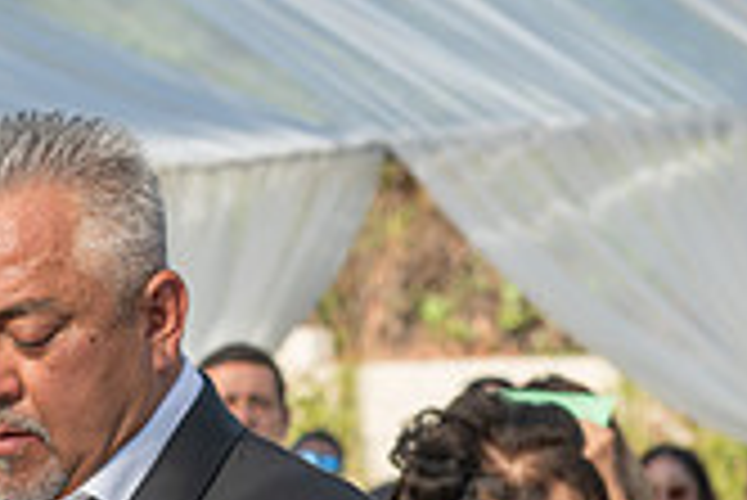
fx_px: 5067
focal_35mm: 244
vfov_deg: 5.6
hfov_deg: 8.4
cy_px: 795
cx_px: -14
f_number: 5.6
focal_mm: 70
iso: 200
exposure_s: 1/500
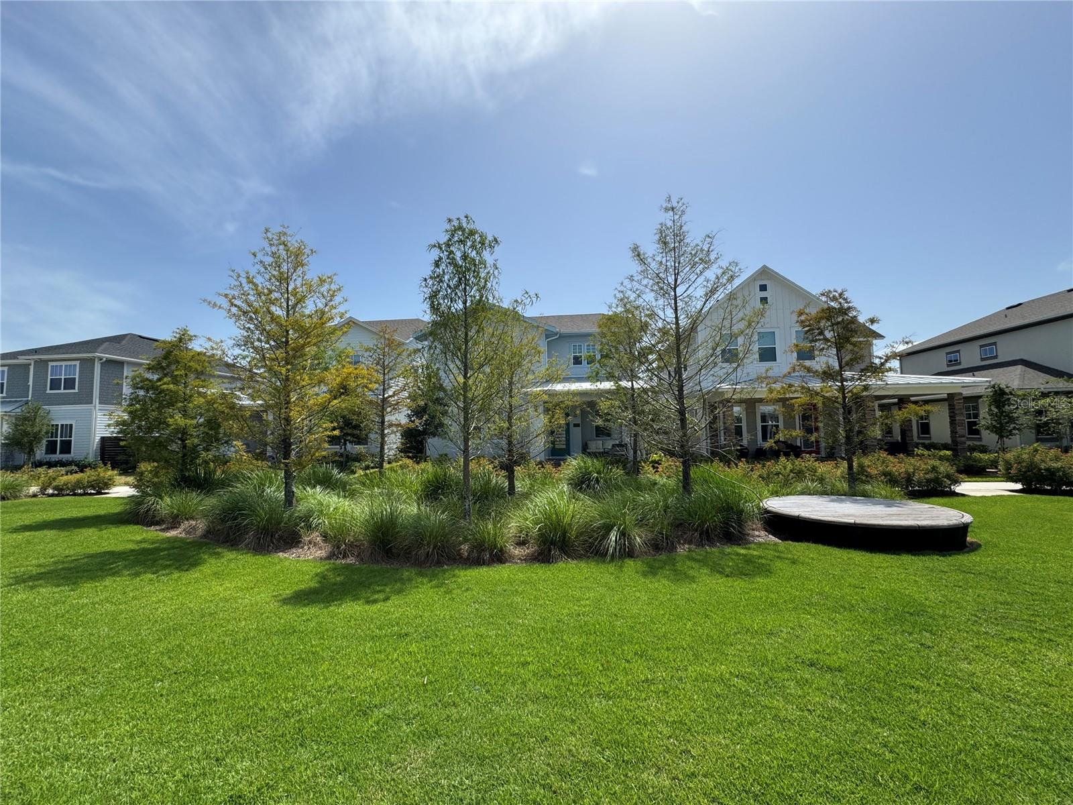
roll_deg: +0.7
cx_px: 536
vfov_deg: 85.7
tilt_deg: +2.2
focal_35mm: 14
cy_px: 402
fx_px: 434
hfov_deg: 102.1
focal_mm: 2.22
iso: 50
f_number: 2.2
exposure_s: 1/1880
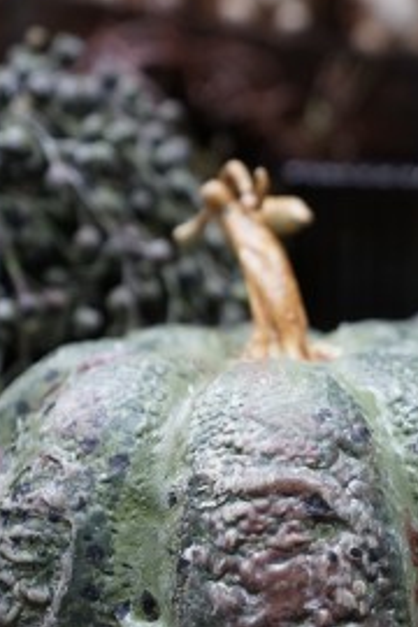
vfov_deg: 28.3
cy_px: 548
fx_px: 1202
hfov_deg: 19.5
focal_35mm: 69
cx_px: 355
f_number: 4
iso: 1600
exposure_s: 1/60
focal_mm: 31
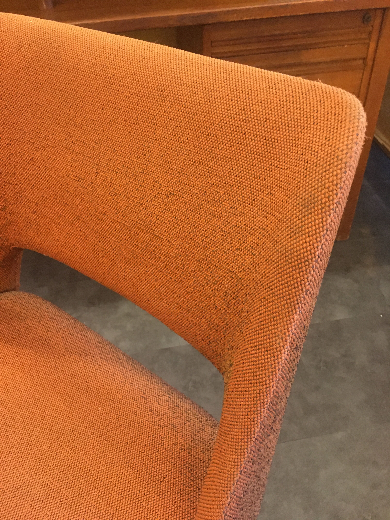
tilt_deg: -43.0
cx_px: 195
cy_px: 260
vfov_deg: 61.7
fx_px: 436
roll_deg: +3.8
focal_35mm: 29
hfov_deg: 48.2
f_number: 2.2
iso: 250
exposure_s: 1/17
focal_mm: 4.15
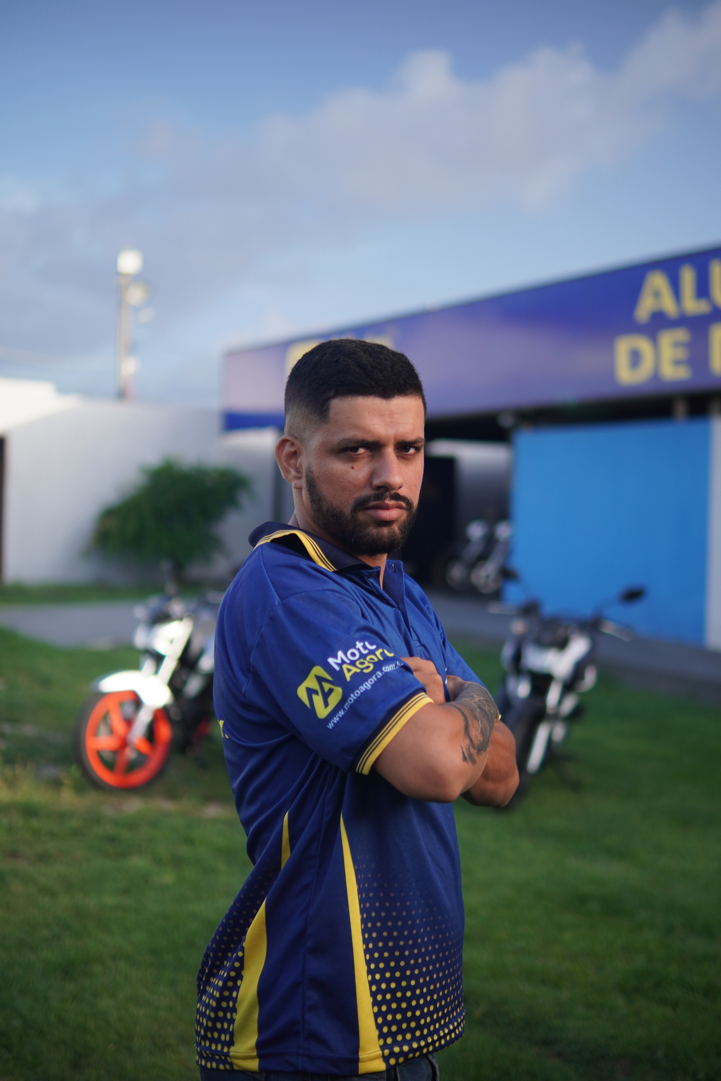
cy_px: 540
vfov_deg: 40.0
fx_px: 1487
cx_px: 360
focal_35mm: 50
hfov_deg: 27.3
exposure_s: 1/125
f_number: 1.4
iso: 100
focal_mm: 33
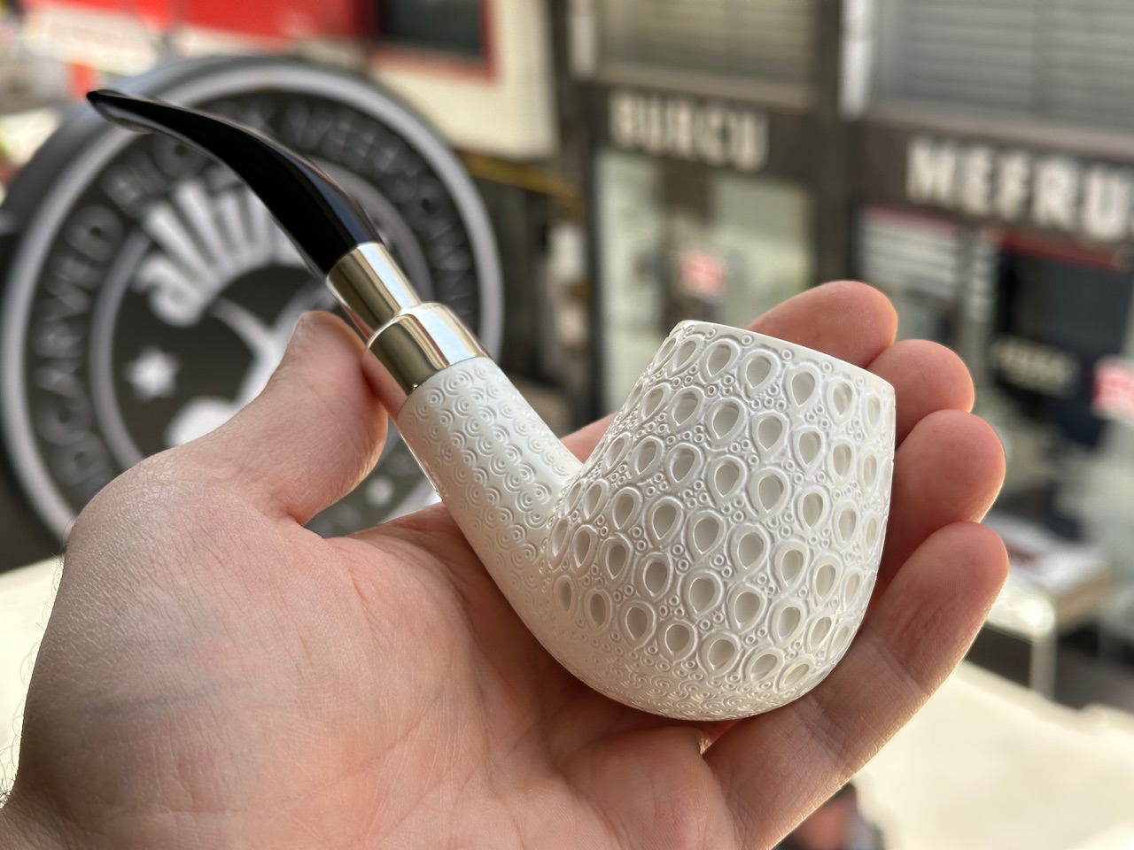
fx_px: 1572
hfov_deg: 39.7
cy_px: 425
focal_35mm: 48
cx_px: 567
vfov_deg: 30.3
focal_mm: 6.86
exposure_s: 1/756
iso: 64
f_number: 1.78
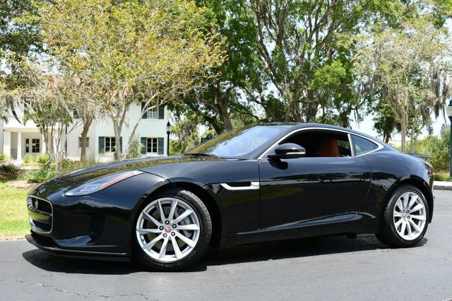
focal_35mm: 43
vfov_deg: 31.2
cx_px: 226
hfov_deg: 45.5
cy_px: 150
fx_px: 540
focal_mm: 29
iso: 200
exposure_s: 1/250
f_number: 8
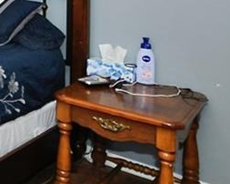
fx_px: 388
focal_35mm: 57
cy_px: -54
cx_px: -195
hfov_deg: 20.9
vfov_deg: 23.6
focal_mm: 10
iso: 400
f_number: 5.6
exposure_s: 1/60
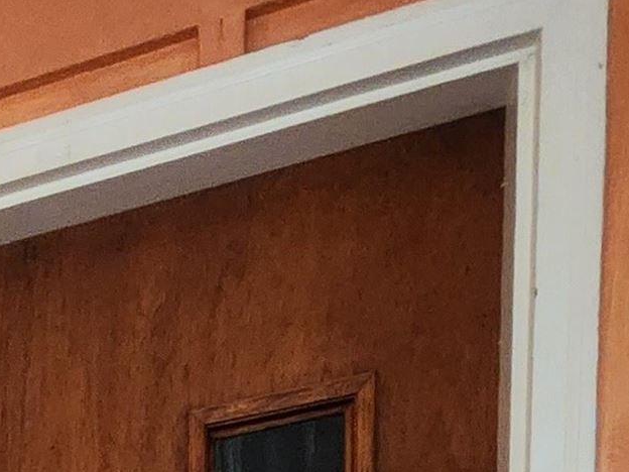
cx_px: -299
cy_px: 1128
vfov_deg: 14.7
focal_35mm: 64
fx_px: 1163
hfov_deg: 24.2
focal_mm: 2.2
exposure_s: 1/40
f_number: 2.2
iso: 320
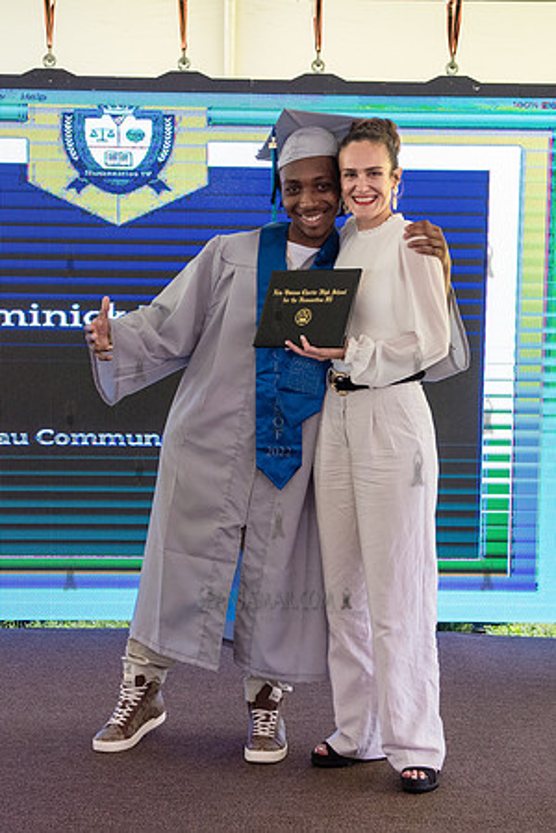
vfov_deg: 29.5
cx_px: 281
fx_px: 1583
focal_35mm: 68
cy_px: 401
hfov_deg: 19.9
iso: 2500
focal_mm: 42
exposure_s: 1/800
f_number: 4
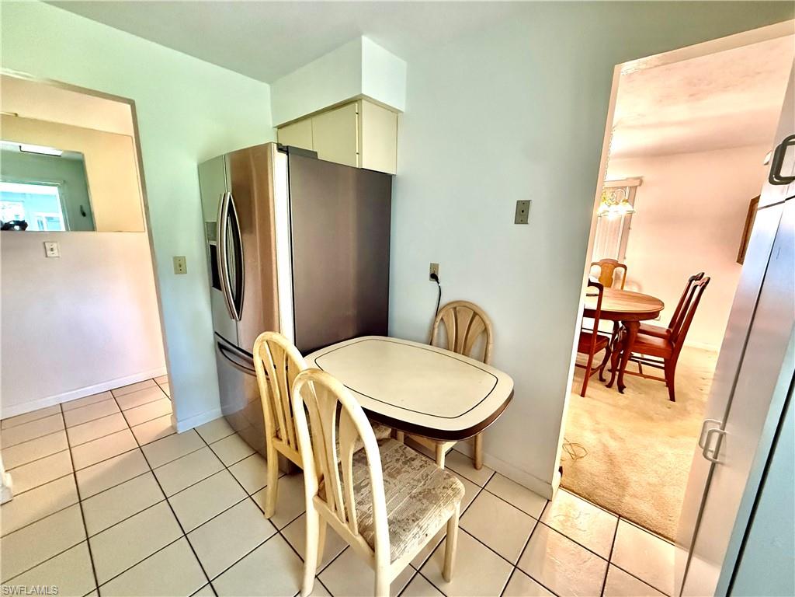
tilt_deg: -11.6
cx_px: 398
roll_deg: -2.0
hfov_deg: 102.1
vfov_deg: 85.7
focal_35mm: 14
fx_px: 322
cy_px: 298
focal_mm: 2.22
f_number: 2.2
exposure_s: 1/60
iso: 800
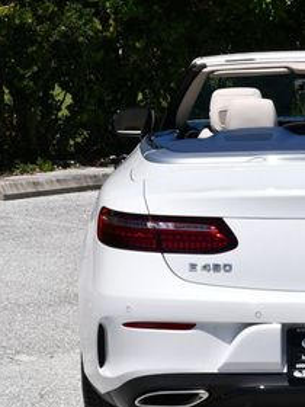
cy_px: 240
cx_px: 336
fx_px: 1551
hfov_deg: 11.1
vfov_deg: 14.9
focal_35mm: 132
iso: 100
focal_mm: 30
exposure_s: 1/320
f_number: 9
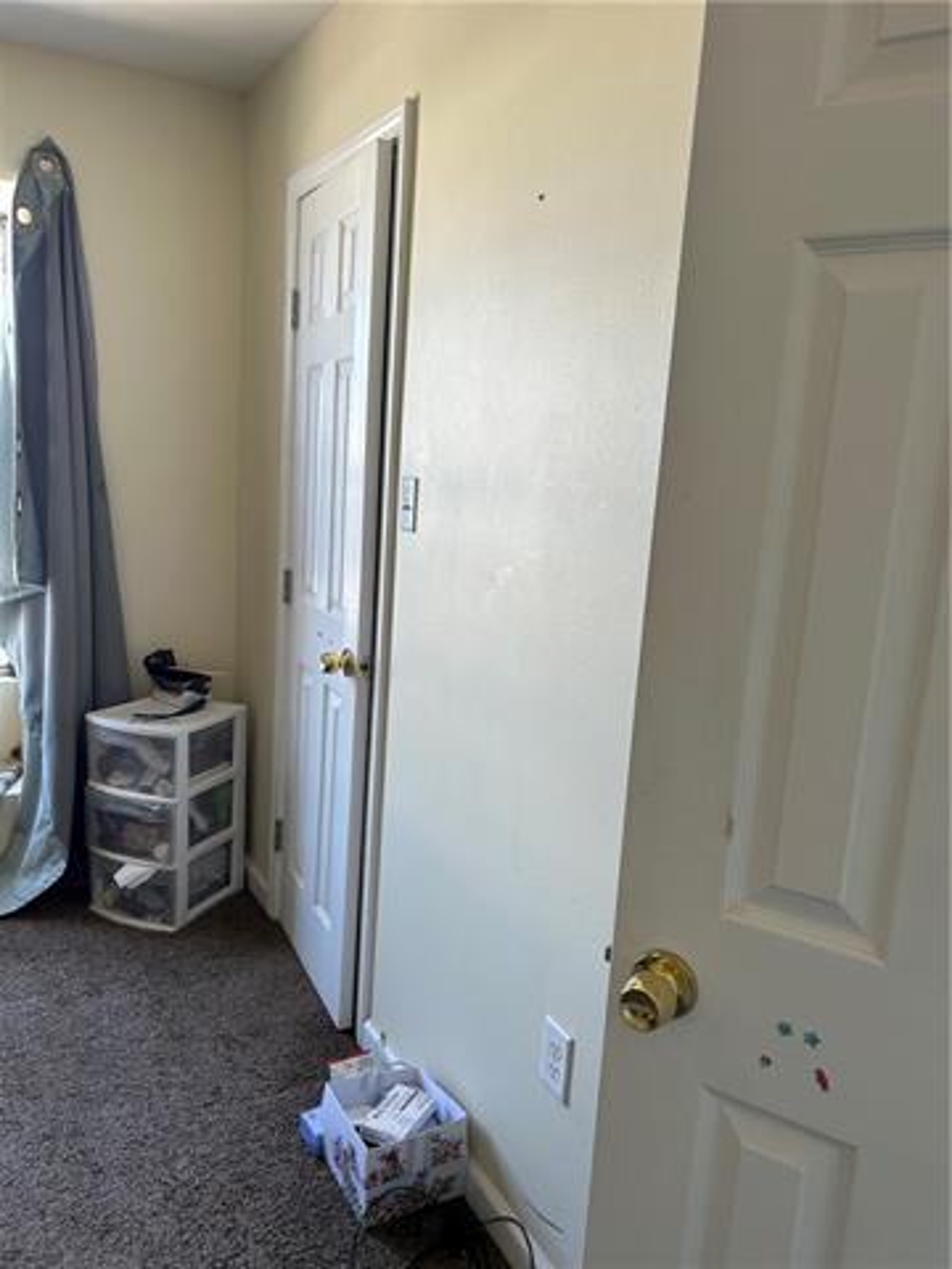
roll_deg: -5.9
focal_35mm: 26
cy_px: 634
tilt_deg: -6.5
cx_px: 476
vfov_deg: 67.3
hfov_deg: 53.1
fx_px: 953
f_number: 1.5
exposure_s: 1/120
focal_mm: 5.7
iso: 50
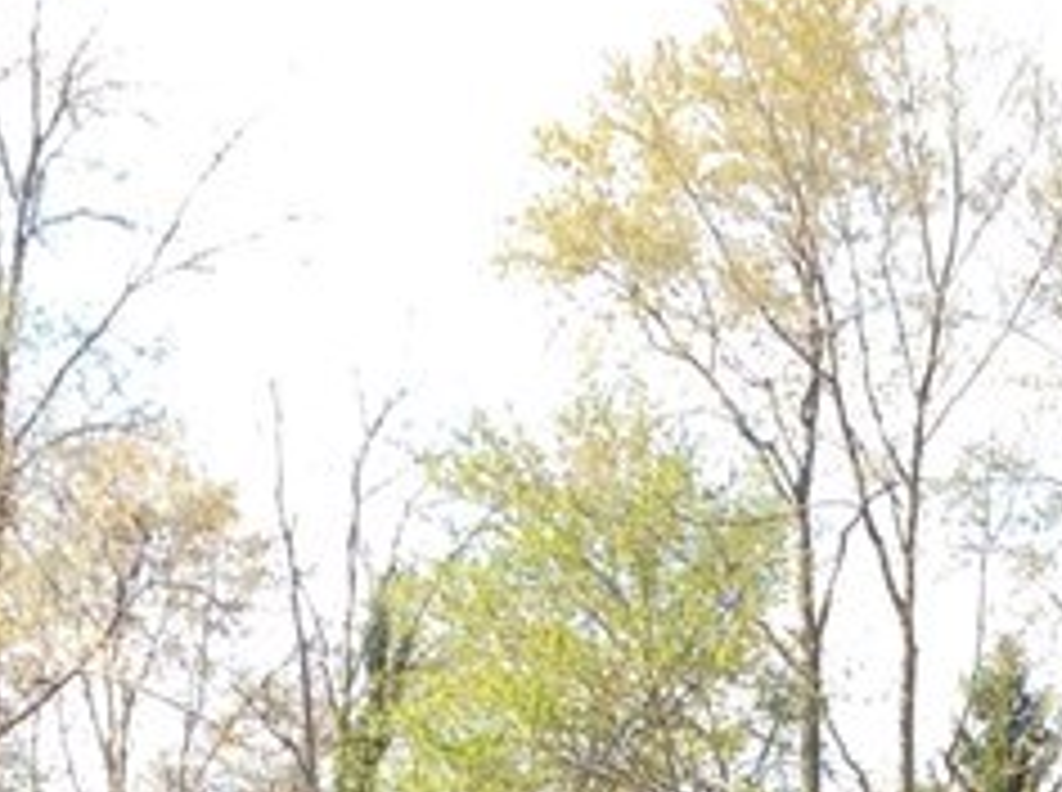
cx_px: 688
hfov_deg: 14.2
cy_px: 1228
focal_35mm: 139
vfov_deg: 10.2
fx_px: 4256
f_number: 2.4
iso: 32
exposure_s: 1/386
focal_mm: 3.3
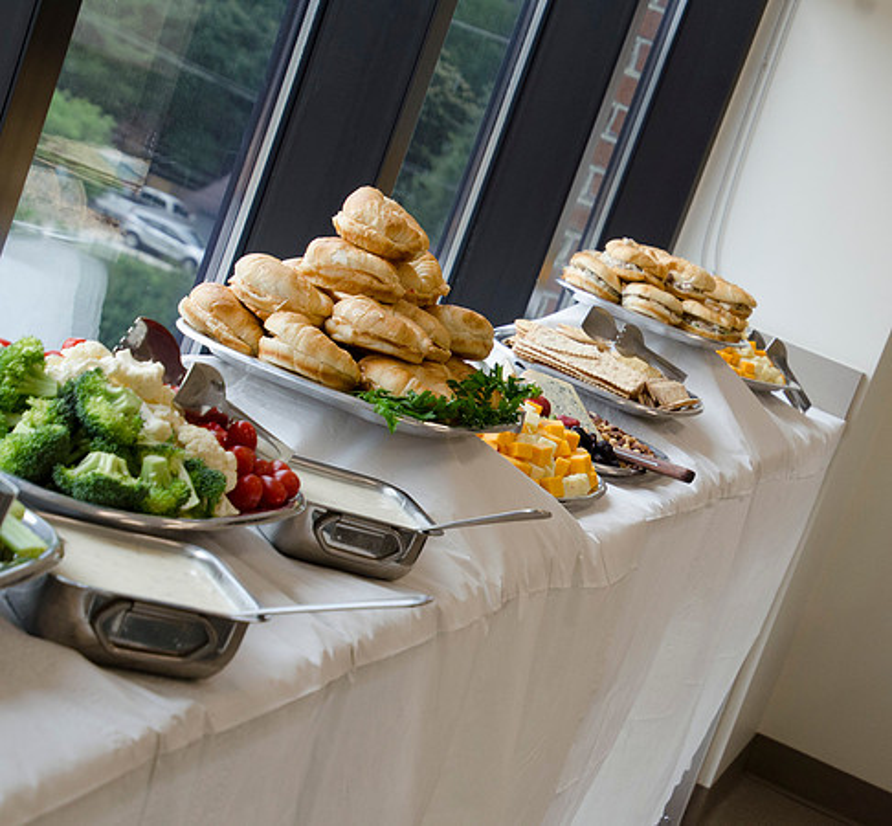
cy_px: 413
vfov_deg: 20.5
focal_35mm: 81
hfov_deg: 22.0
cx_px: 623
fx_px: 2280
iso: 640
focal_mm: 44
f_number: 7.1
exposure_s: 1/200
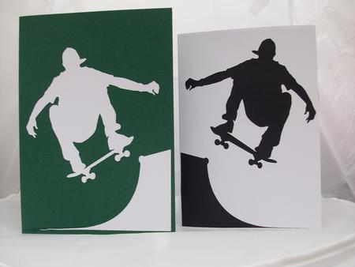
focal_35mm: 34
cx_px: 178
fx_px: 349
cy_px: 134
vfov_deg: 41.8
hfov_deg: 53.9
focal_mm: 5.7
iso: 73
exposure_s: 1/60
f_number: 2.8
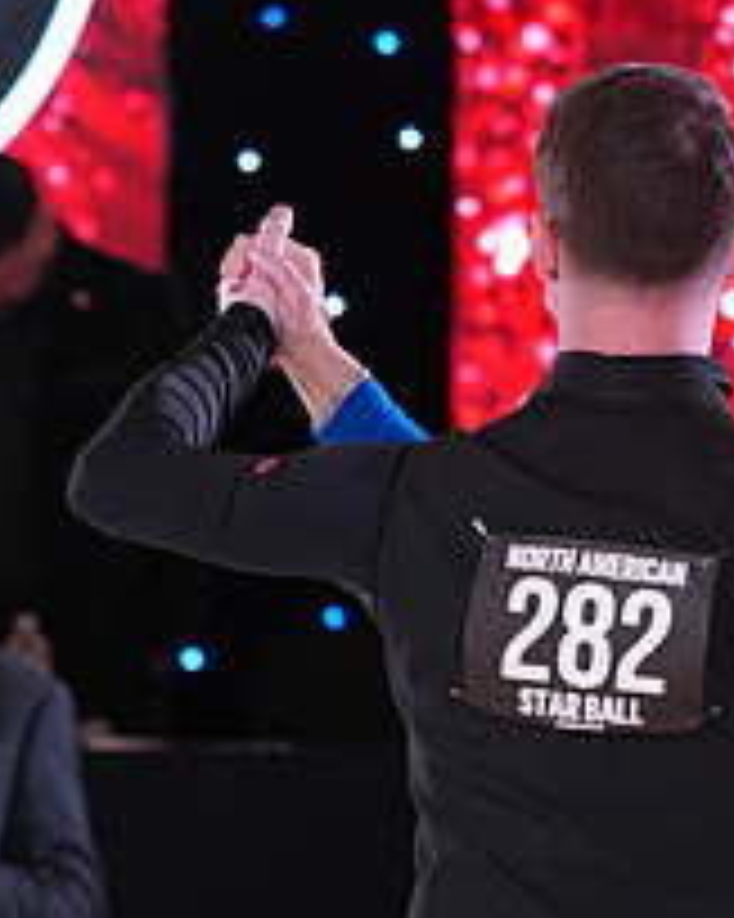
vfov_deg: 5.1
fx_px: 10218
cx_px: 853
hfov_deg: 4.1
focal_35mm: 376
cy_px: 1112
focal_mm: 141
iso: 2500
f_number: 4
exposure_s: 1/250
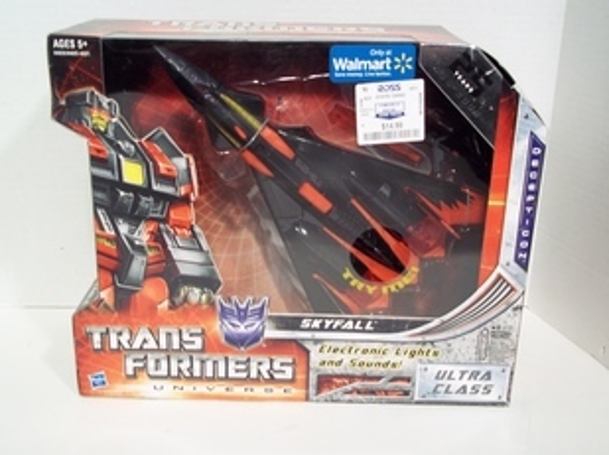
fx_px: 738
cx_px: 278
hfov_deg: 44.8
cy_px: 236
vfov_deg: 34.3
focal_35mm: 42
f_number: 3.1
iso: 80
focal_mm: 6.5
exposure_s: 1/40
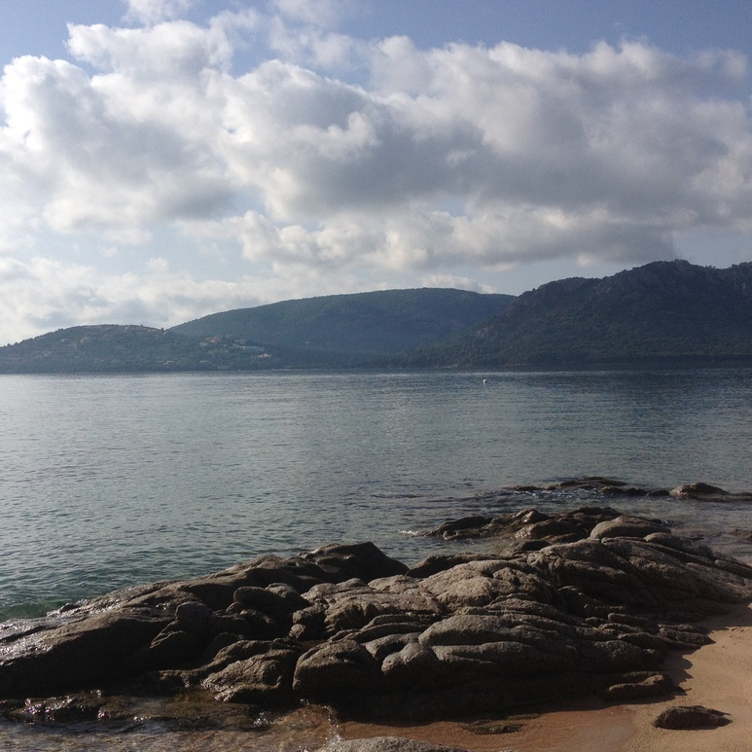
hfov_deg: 35.4
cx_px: 368
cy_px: 421
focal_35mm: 48
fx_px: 1180
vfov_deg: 35.3
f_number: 2.4
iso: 64
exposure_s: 1/3953
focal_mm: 4.28
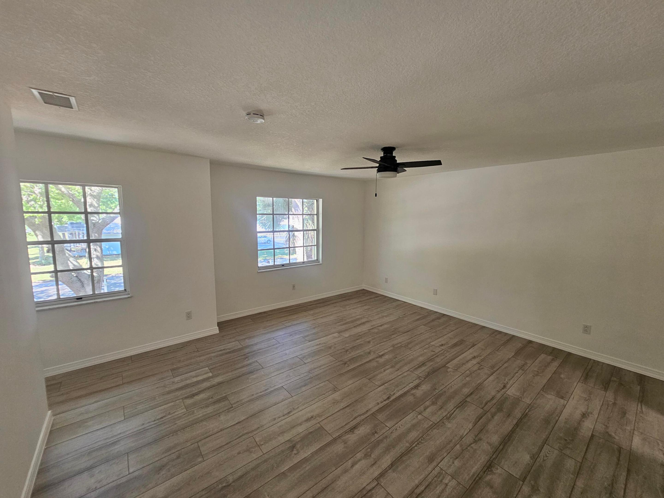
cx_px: 332
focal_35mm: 13
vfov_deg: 89.9
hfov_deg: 106.2
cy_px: 249
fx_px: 249
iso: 160
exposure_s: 1/60
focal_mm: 2.2
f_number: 2.2
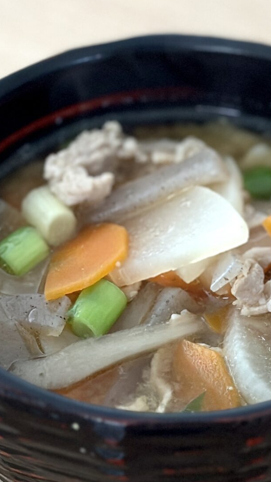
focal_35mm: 92
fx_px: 1175
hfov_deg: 13.2
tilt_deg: -48.1
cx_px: 146
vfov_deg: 23.1
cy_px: 291
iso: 320
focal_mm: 6.86
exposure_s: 1/58
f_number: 1.78
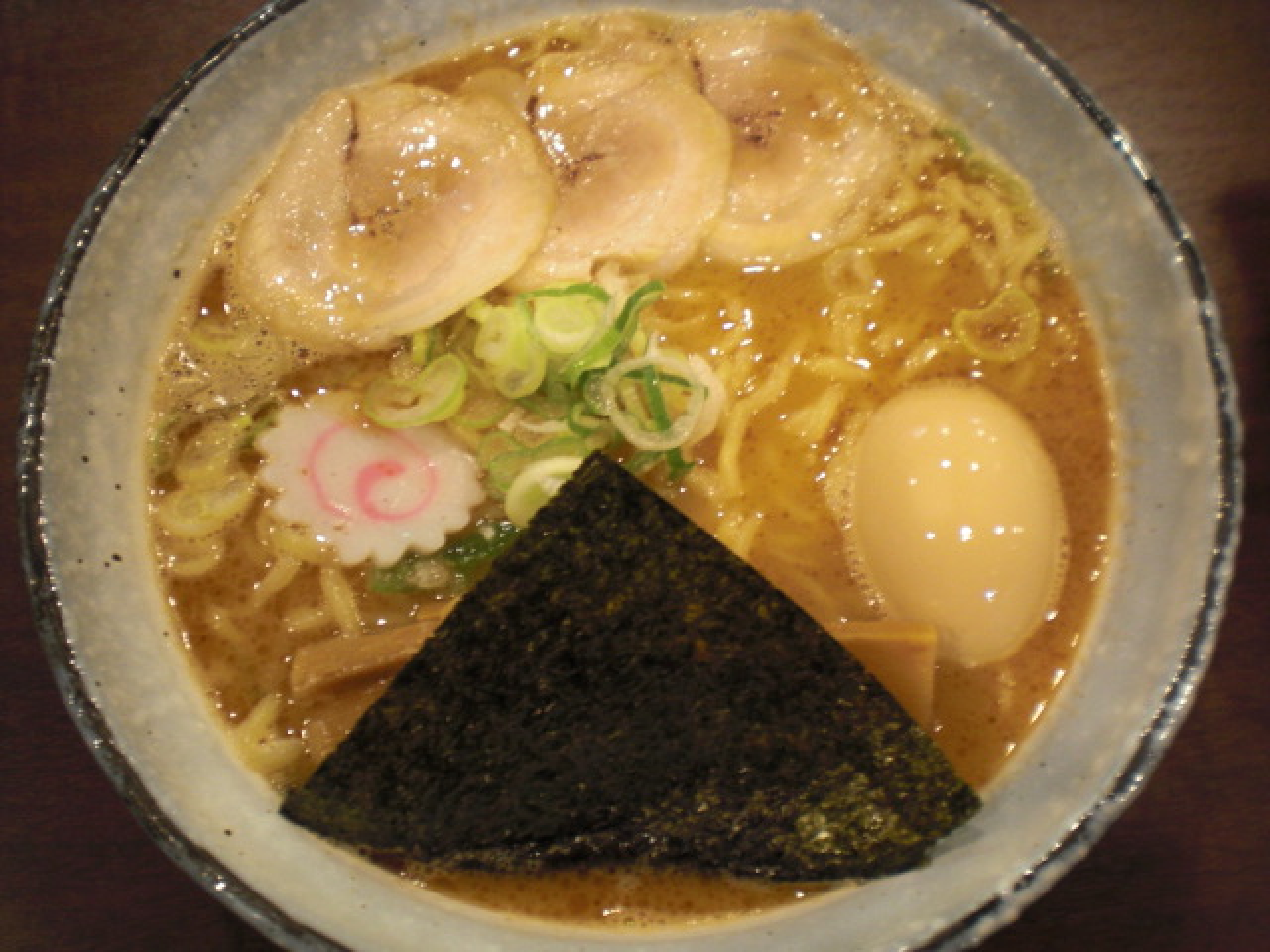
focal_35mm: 38
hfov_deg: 49.0
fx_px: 1394
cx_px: 635
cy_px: 476
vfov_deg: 37.7
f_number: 3.1
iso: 200
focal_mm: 6.3
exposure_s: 1/10
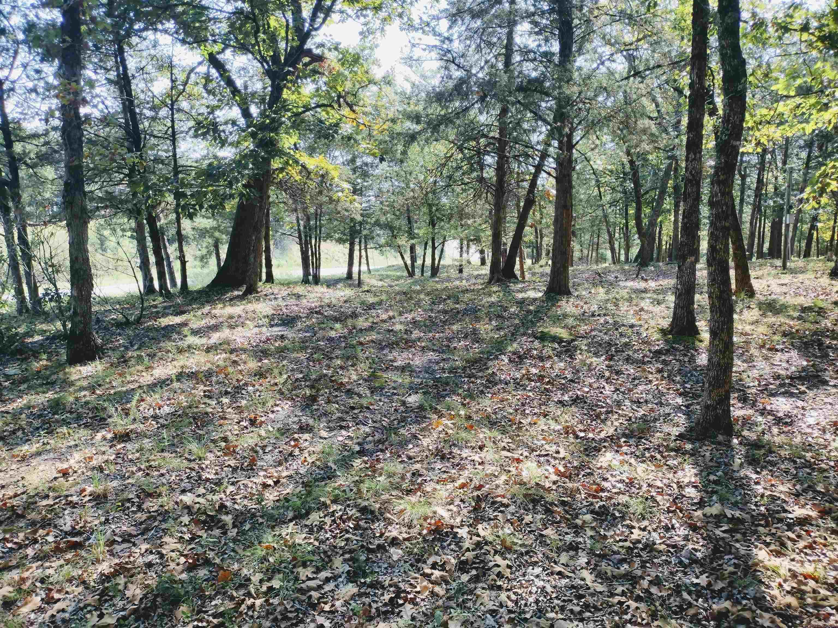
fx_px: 654
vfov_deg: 51.4
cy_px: 314
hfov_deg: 65.3
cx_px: 419
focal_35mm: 27
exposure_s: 1/483
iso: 100
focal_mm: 4.71
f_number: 1.7
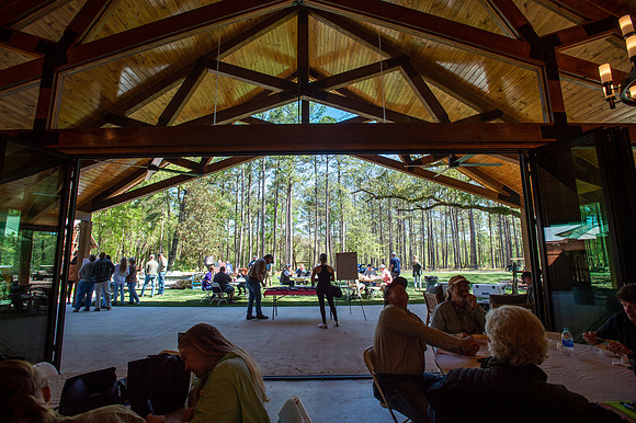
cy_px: 212
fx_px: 300
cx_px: 318
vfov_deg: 70.4
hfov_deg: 93.3
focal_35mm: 17
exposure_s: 1/125
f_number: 5.6
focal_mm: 17
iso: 110
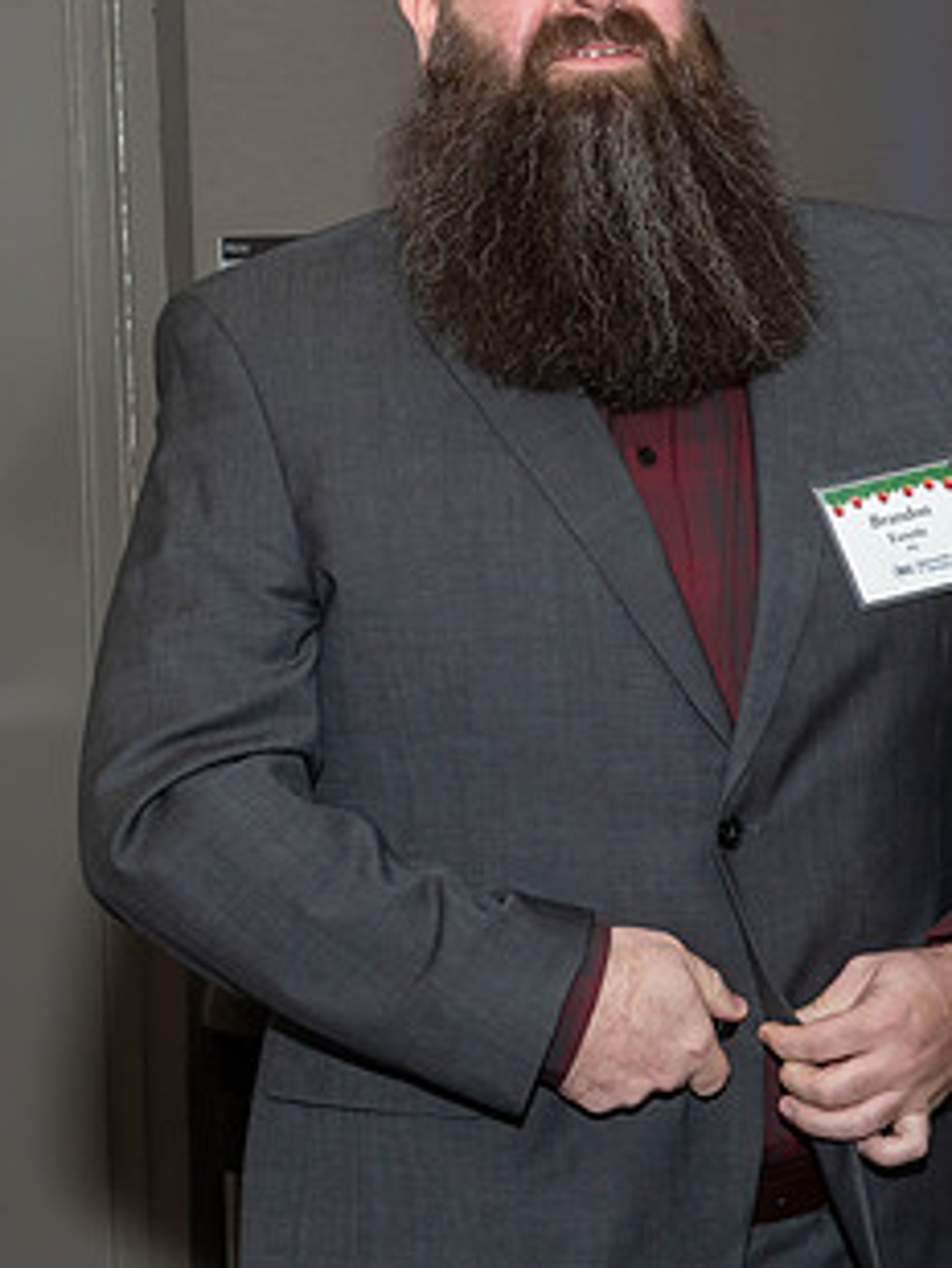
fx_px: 5423
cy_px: 501
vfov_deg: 13.3
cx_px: 642
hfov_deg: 10.0
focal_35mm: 148
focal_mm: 40
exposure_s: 1/250
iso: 400
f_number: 5.6
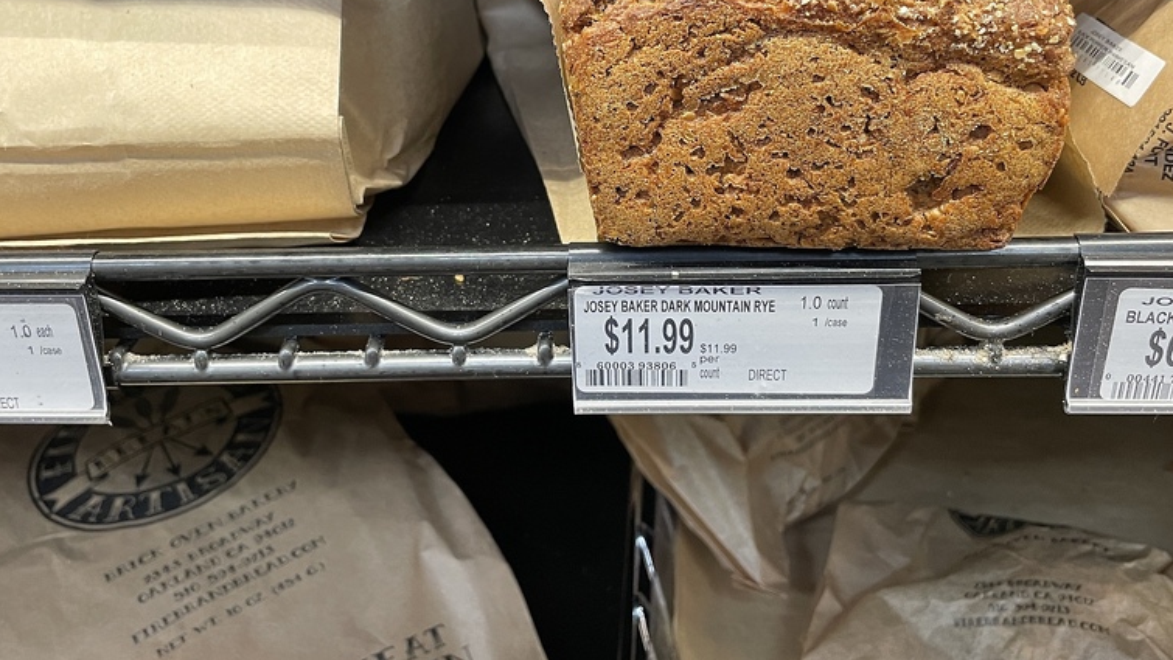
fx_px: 1120
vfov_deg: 32.2
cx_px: 567
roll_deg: +3.1
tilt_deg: -24.8
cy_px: 163
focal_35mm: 36
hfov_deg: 55.3
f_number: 1.6
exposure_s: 1/60
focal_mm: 4.2
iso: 200
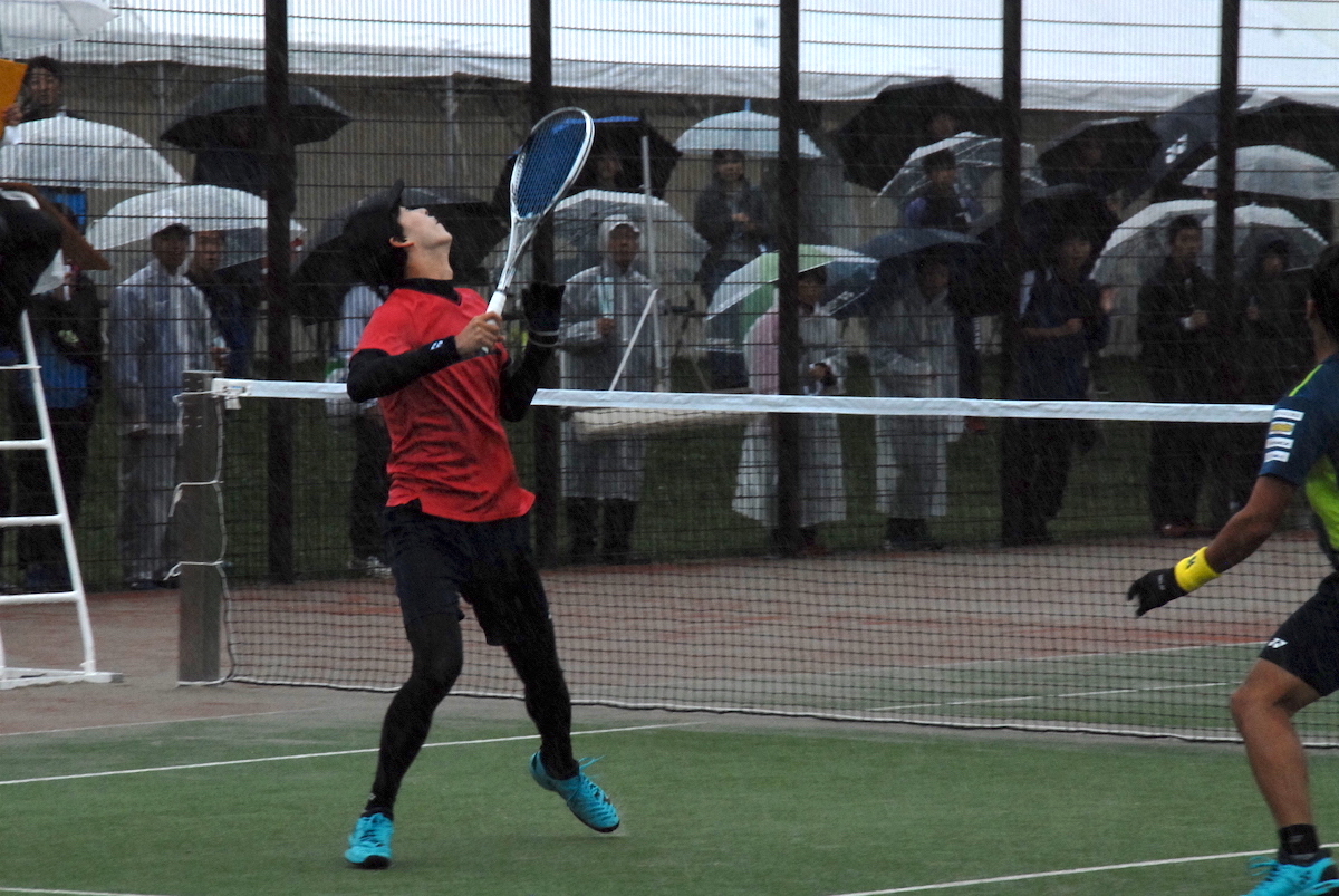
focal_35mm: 225
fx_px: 8378
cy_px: 448
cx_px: 670
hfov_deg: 9.1
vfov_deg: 6.1
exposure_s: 1/250
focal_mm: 150
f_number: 11
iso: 800
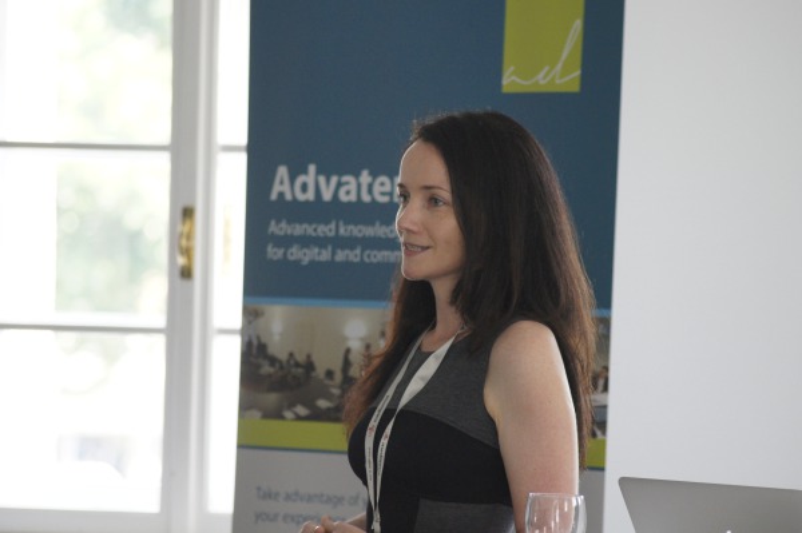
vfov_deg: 6.8
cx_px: 401
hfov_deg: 10.2
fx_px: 4507
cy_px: 266
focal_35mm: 202
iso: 1600
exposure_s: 1/250
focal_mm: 135
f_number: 4.5
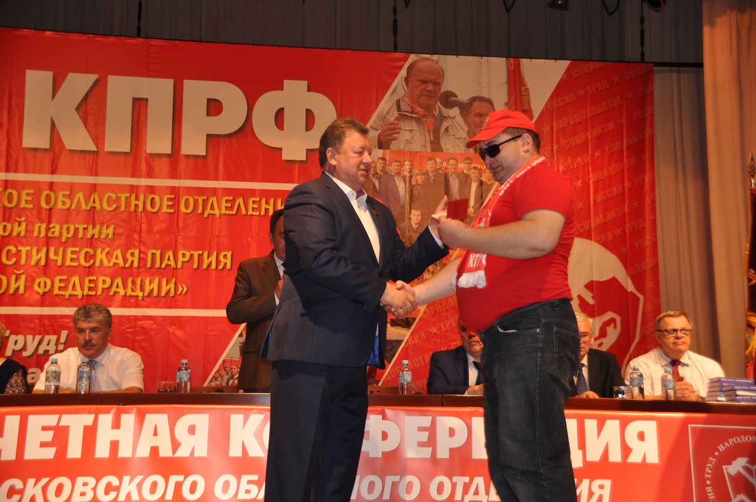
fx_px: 1007
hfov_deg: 41.2
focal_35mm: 48
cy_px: 251
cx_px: 378
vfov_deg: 28.0
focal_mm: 32
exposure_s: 1/125
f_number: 4
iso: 500
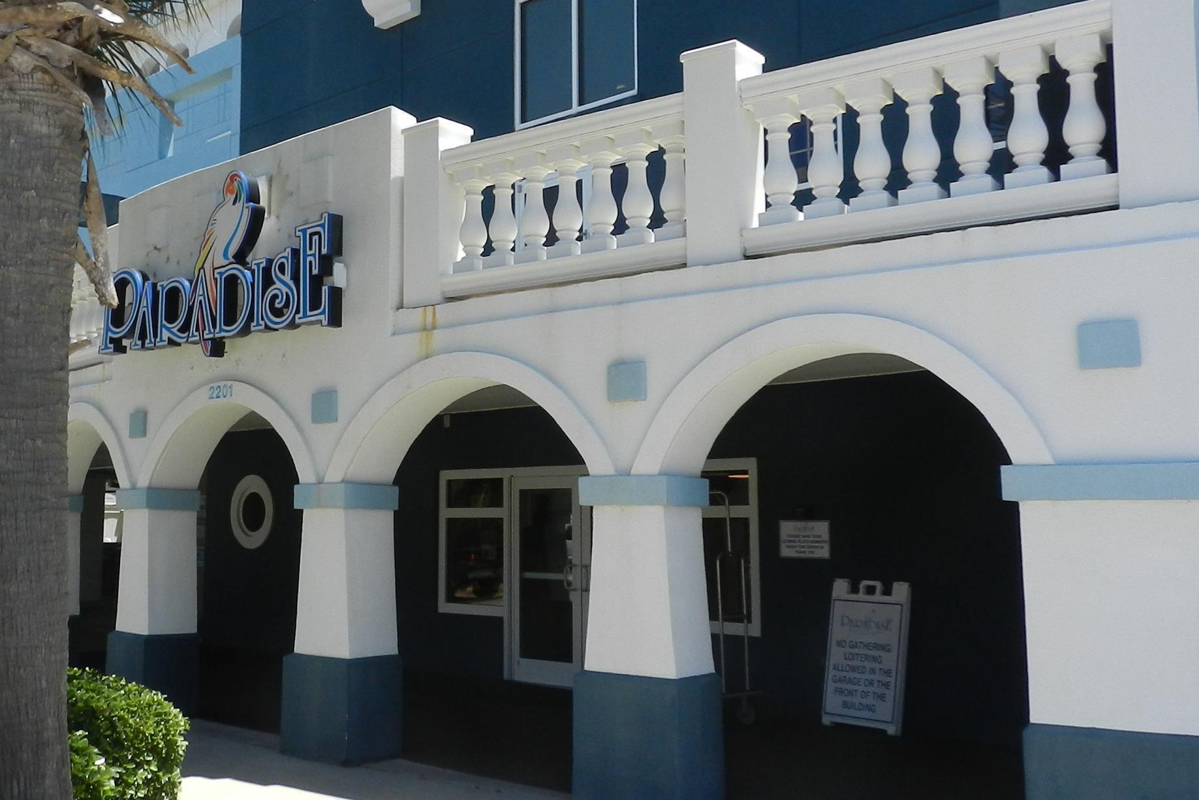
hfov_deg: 47.4
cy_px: 371
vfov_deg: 33.4
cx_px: 370
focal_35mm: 40
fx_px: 1332
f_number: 3.4
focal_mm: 4
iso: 160
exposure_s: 1/800
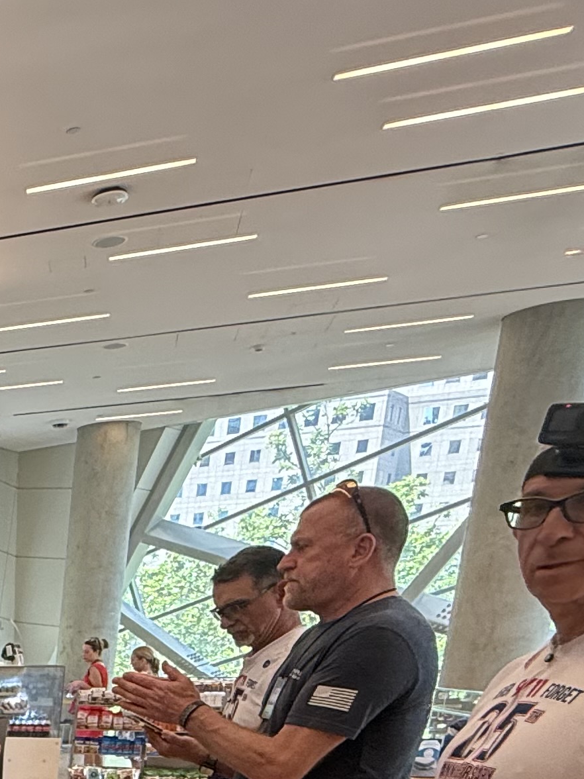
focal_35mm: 48
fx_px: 1080
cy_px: 921
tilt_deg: -13.8
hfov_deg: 22.1
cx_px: -397
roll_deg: +1.7
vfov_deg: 33.0
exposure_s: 1/99
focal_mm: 2.22
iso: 125
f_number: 2.2
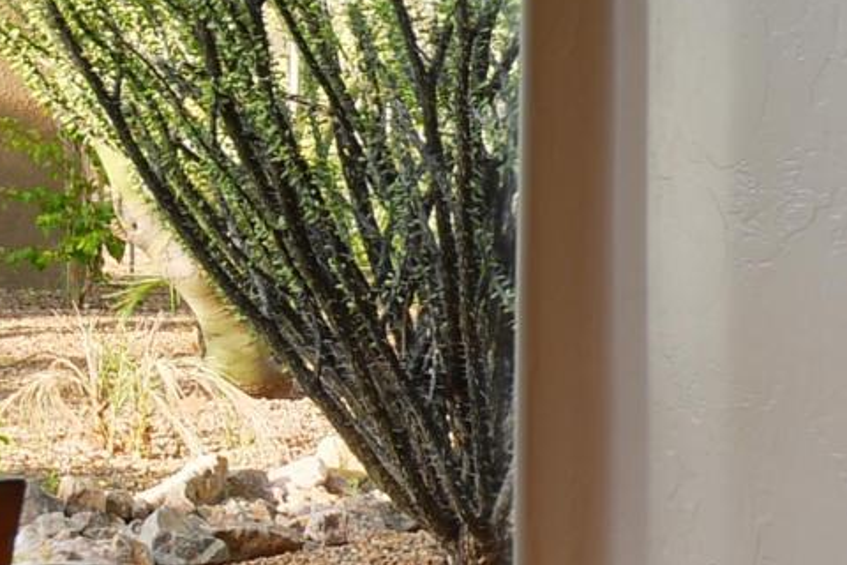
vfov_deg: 6.8
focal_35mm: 200
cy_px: -207
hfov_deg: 8.4
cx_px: -1786
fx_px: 4705
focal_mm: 32
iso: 100
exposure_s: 1/3
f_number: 11
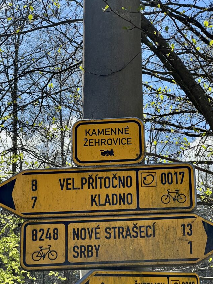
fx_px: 763
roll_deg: +1.1
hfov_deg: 15.9
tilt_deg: +18.6
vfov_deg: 21.1
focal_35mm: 93
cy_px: 149
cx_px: 108
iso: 32
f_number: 2.8
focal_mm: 9
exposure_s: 1/341
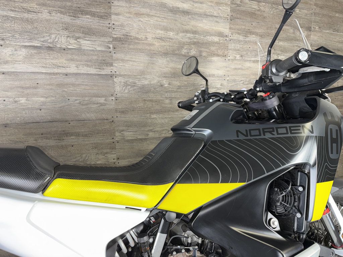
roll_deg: -0.7
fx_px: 238
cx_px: 172
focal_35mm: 24
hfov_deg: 71.6
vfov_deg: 56.8
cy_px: 128
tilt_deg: -8.6
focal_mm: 6.76
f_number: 1.78
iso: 64
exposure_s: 1/16
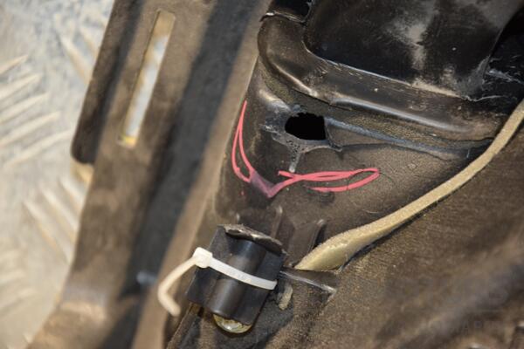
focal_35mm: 158
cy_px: 174
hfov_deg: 13.0
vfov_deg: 8.7
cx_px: 262
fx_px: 2292
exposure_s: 1/80
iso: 800
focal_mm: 105
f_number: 5.6
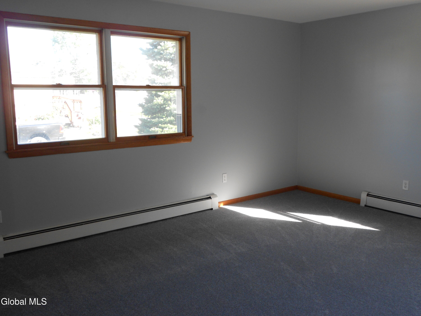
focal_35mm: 32
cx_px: 210
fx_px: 389
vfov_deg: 44.2
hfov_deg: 56.8
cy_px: 158
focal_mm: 5.8
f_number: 3.6
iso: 100
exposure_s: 1/30
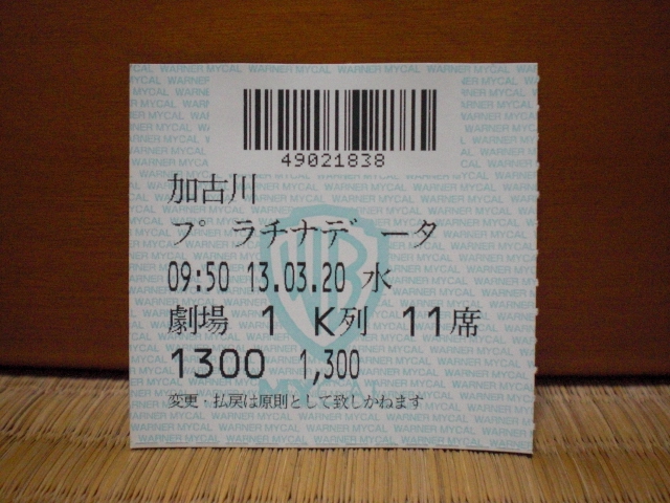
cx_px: 335
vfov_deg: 37.7
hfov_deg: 49.0
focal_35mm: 38
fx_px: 735
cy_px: 252
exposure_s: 1/60
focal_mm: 6.3
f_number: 3.1
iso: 800
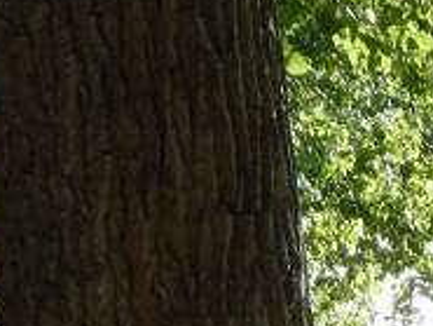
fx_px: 2766
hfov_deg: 8.3
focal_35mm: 221
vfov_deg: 6.4
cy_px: 790
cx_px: 978
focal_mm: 7.2
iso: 80
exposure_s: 1/250
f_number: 3.8
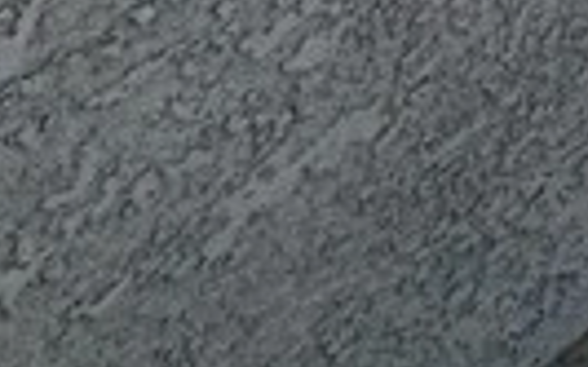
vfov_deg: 8.8
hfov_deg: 10.1
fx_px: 1826
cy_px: -827
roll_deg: +0.5
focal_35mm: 114
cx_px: 1963
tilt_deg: -1.4
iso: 50
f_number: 2.2
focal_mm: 2.22
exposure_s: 1/2674
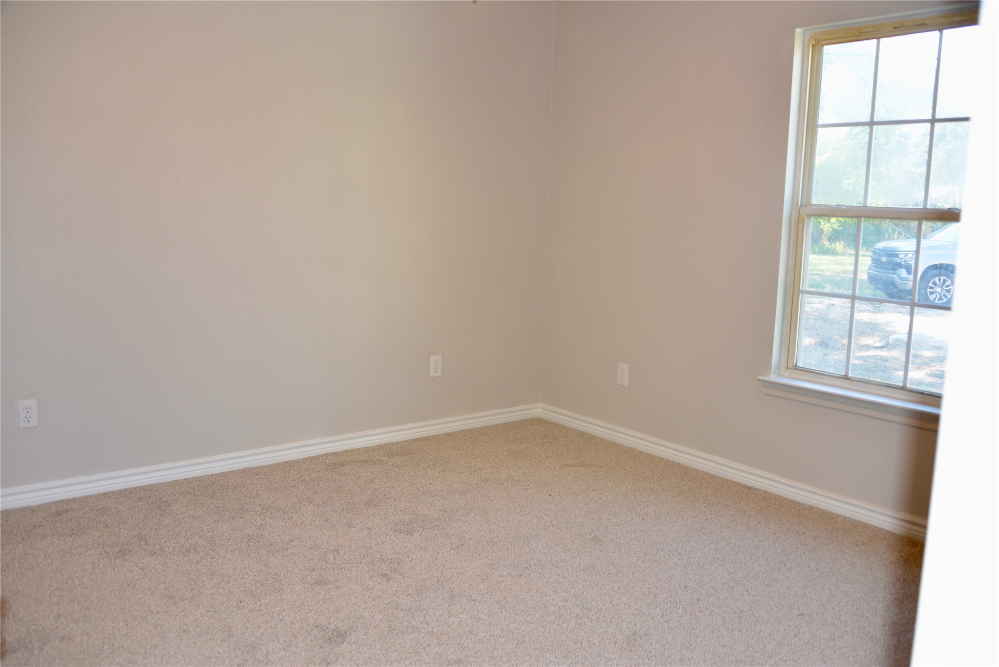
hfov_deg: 58.7
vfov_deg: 41.1
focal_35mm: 32
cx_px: 500
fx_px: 888
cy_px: 334
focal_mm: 32
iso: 320
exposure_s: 1/80
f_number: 3.8
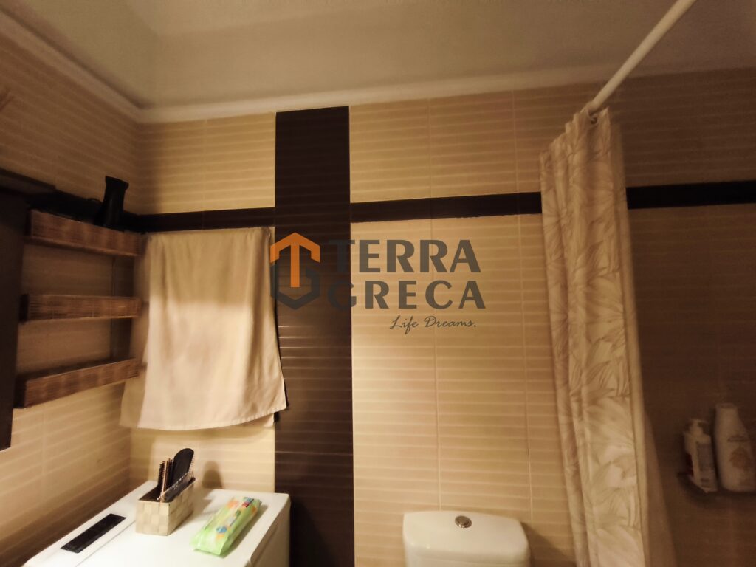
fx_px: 328
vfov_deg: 81.7
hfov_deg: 98.2
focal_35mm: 15
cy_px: 284
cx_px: 378
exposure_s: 1/25
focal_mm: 1.91
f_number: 2.2
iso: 640
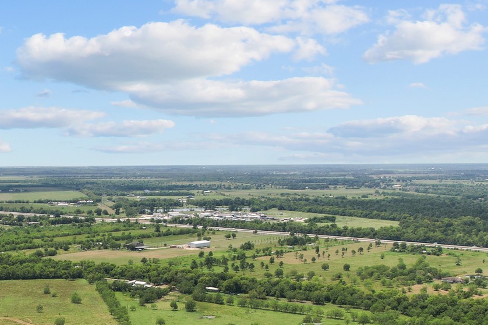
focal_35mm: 57
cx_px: 22
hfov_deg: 32.7
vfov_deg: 22.7
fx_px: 773
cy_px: 335
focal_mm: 8.38
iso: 120
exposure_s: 1/3000
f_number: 2.8
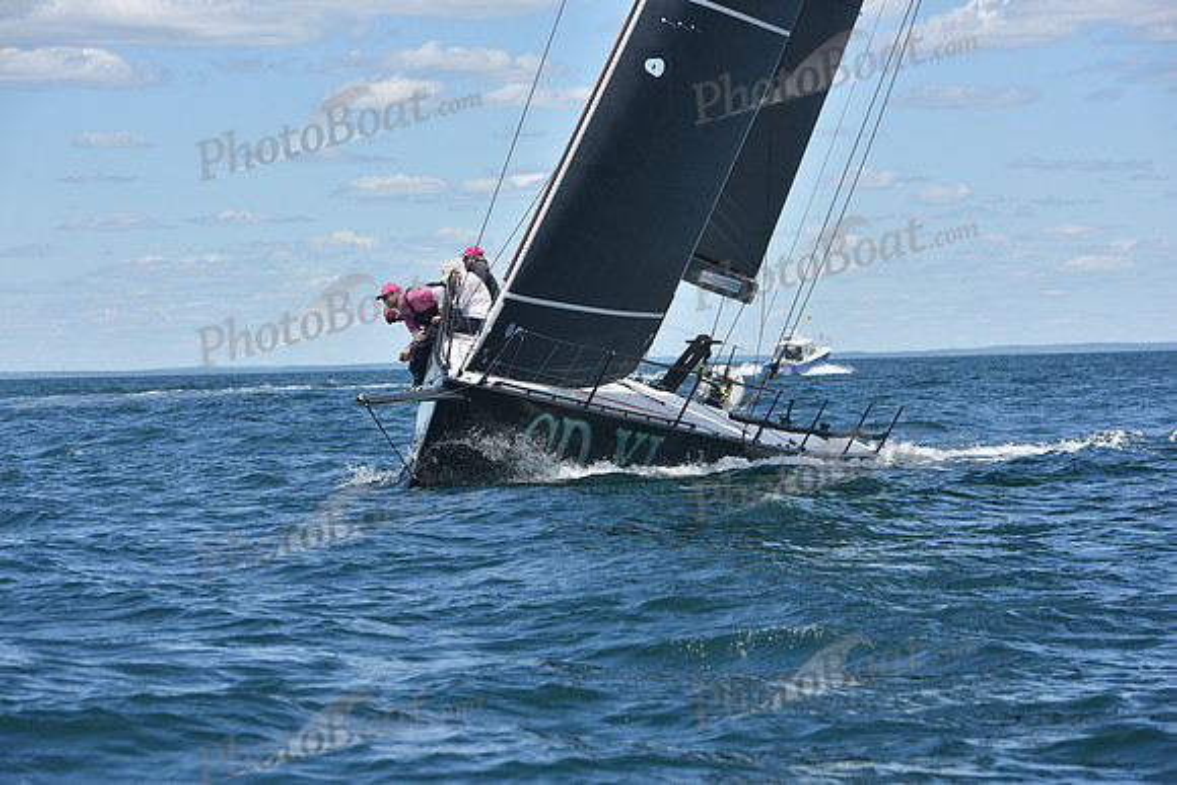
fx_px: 4578
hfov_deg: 14.7
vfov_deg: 9.8
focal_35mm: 140
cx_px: 588
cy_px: 392
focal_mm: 140
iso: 250
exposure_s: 1/800
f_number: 9
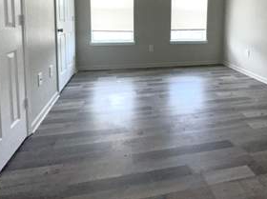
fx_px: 185
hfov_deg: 71.2
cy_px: 33
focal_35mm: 24
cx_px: 154
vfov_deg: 52.1
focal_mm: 2.22
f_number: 2.2
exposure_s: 1/212
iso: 32
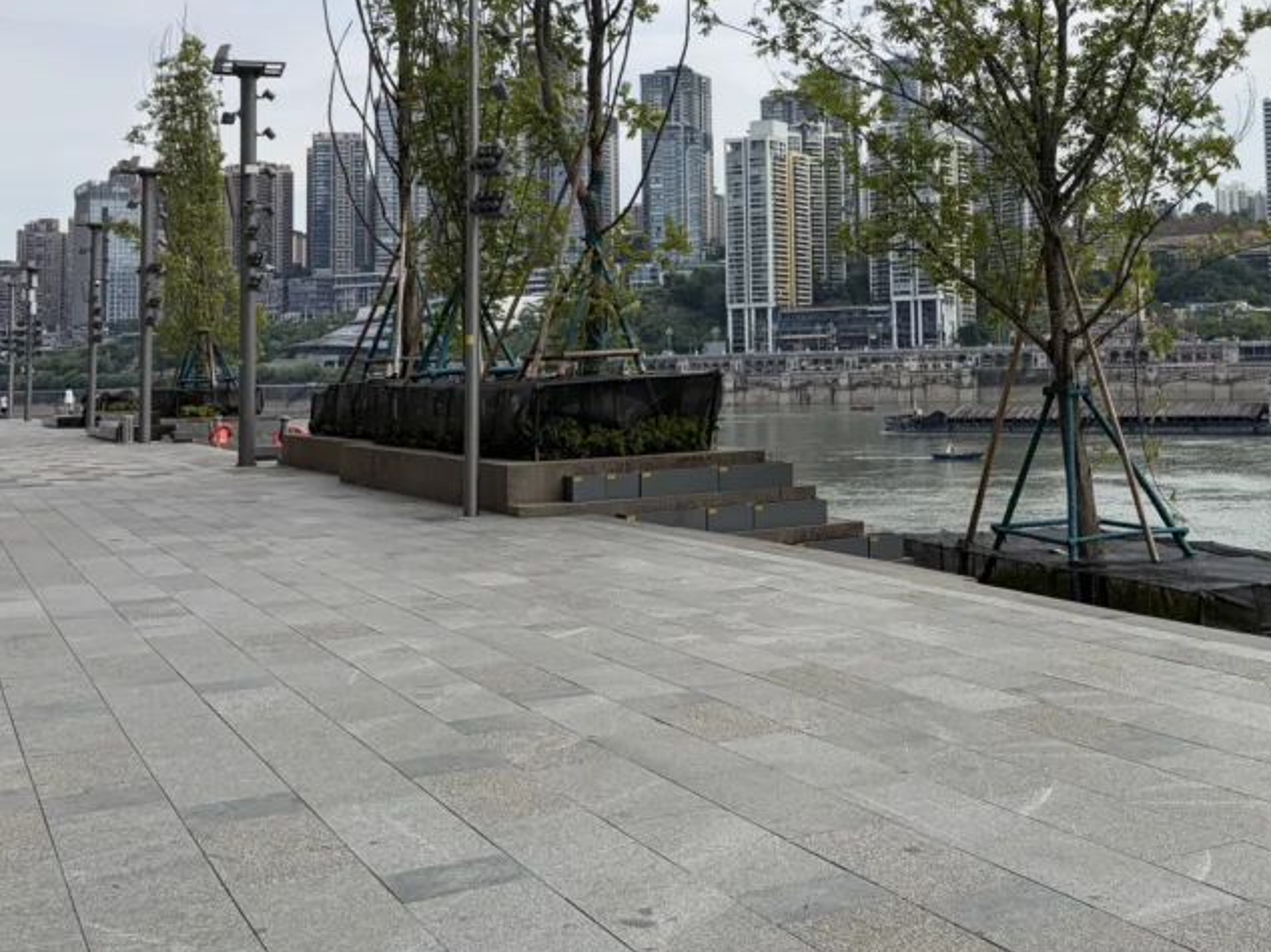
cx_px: 930
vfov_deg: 33.8
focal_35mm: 42
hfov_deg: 43.6
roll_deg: -0.9
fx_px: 1542
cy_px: 271
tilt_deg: +6.6
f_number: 1.6
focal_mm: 5.96
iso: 64
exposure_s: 1/2075
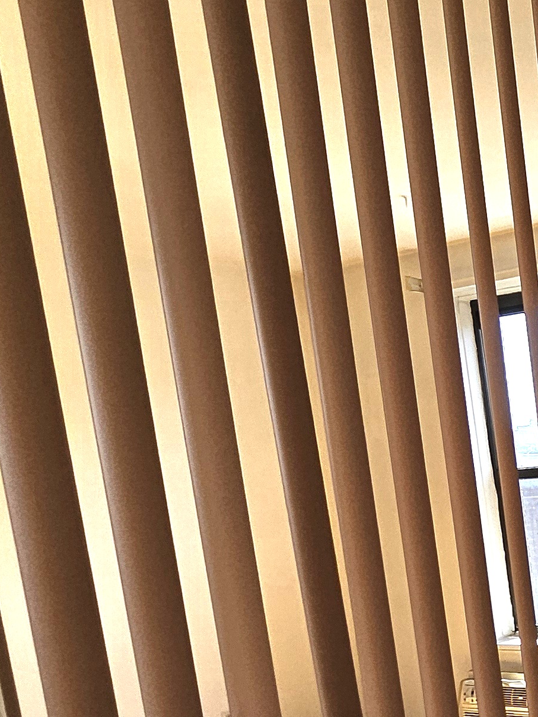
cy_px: 593
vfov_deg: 41.6
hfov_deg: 20.9
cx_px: 998
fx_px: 891
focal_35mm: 43
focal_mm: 1.7
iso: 32
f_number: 2.2
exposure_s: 1/167
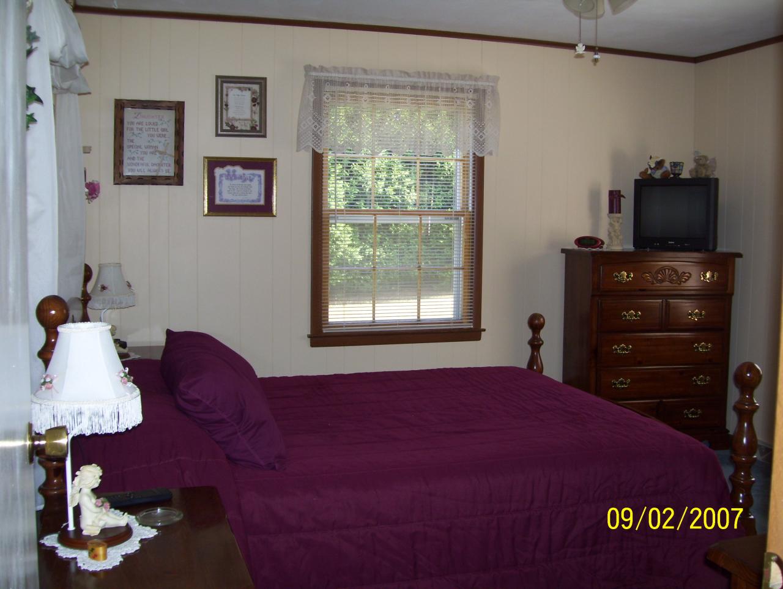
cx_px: 392
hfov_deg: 51.3
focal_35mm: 36
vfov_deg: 39.7
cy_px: 294
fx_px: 815
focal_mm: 6
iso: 80
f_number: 2.7
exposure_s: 1/60
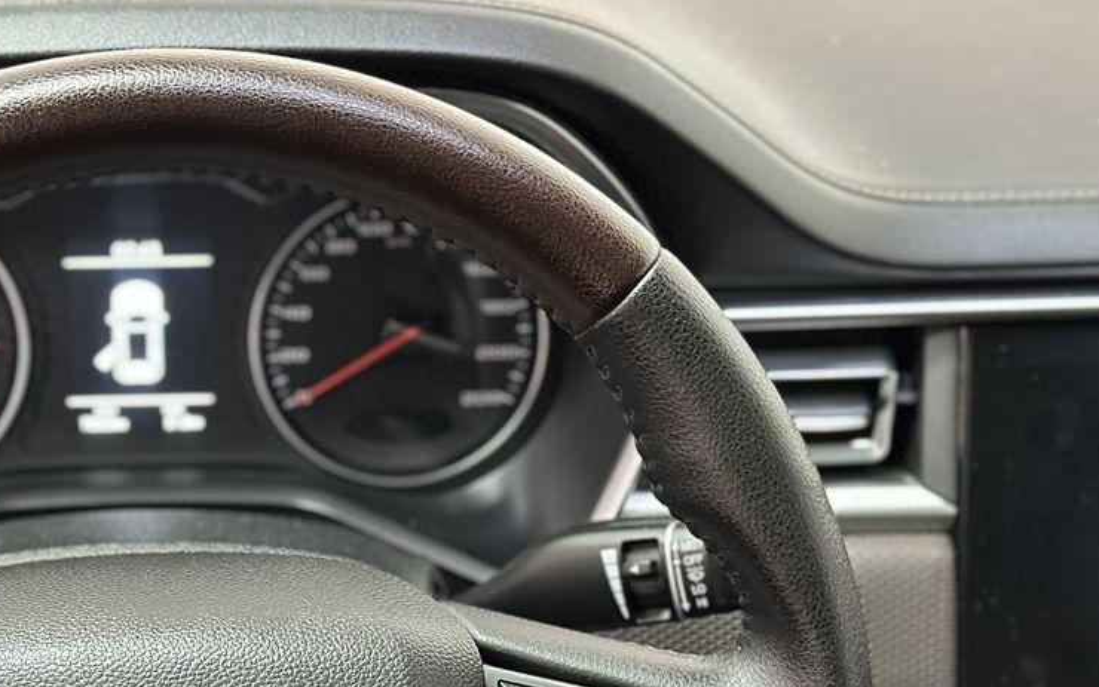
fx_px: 2966
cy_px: 718
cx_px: 147
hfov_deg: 20.6
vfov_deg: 13.0
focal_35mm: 99
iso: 500
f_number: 1.78
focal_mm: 6.86
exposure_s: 1/33
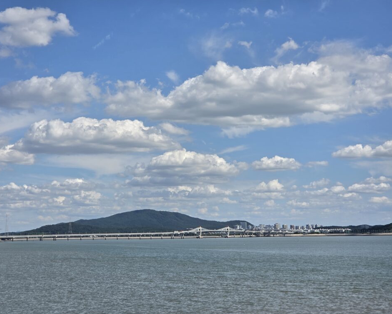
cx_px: 183
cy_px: 158
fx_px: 847
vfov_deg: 21.0
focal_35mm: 73
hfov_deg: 26.1
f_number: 2.4
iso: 25
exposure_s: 1/1571
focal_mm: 7
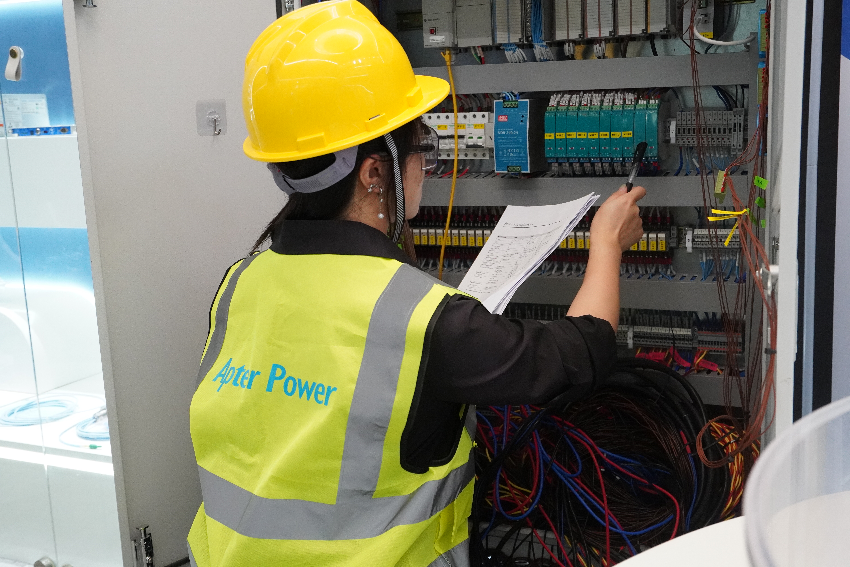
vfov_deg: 33.0
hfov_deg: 47.9
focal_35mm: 40
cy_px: 284
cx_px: 425
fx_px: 956
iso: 3200
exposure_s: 1/160
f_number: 4
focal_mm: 27
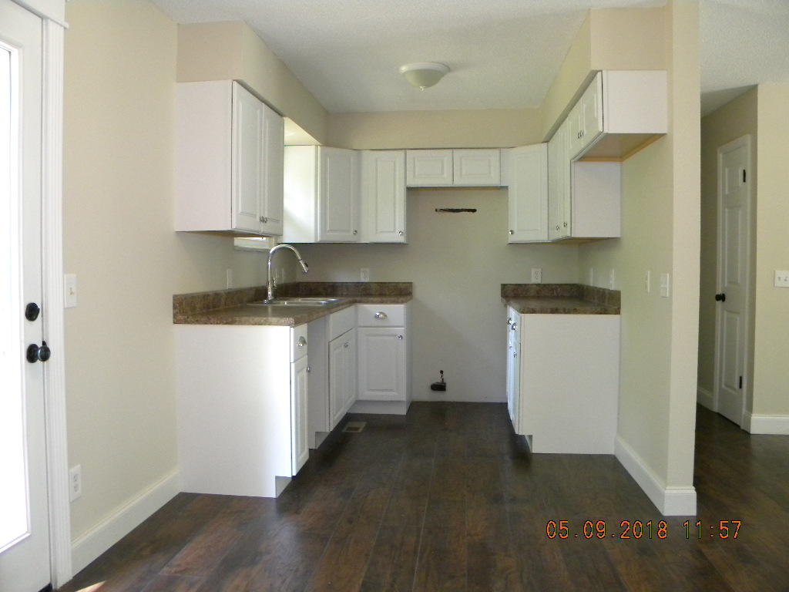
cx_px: 394
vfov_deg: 49.7
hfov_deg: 63.4
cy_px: 296
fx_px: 638
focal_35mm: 28
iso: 400
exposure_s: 1/30.3
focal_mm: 5
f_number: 3.5
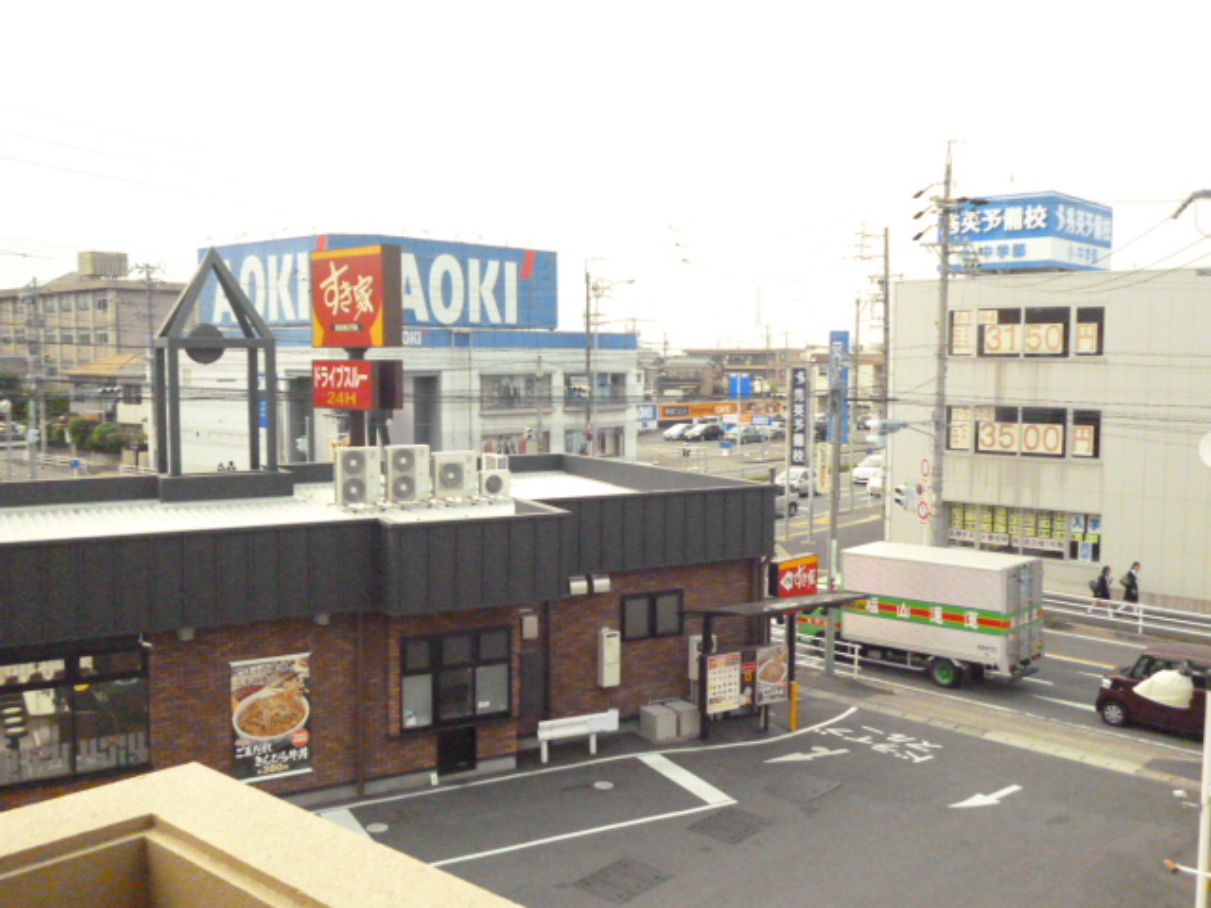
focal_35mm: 32
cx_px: 606
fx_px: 1119
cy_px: 454
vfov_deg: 44.2
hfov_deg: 56.8
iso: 1600
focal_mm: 5.7
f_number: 10
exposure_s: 1/500
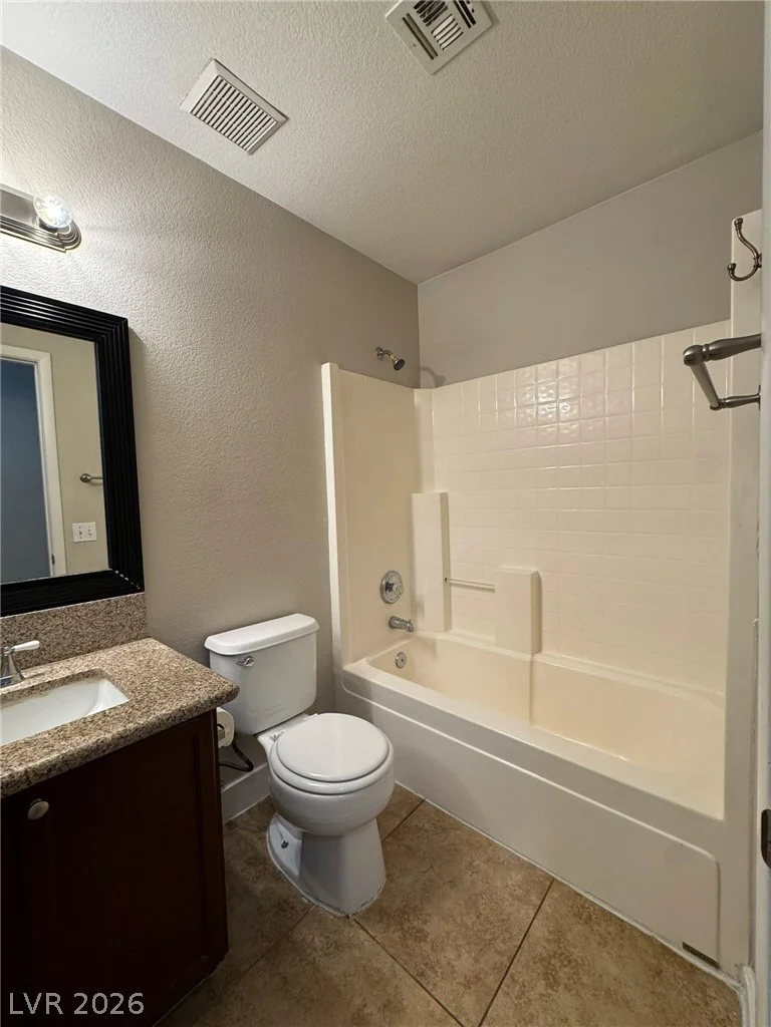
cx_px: 386
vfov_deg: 102.1
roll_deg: +1.2
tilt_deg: -3.8
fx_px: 416
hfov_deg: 85.7
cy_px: 514
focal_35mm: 14
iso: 250
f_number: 2.2
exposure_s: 1/120
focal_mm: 2.22
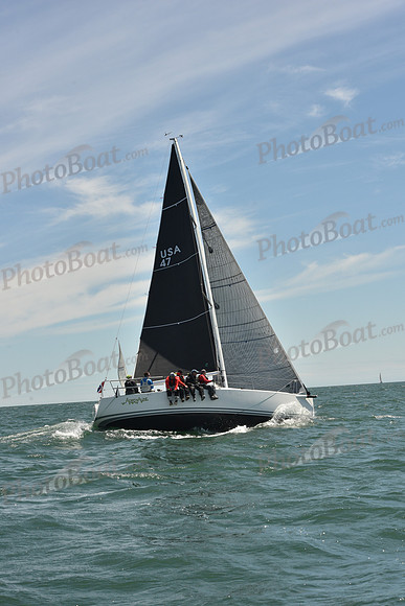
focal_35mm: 70
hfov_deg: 19.5
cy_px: 303
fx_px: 1180
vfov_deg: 28.8
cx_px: 202
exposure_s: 1/800
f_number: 13
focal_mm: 70
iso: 320
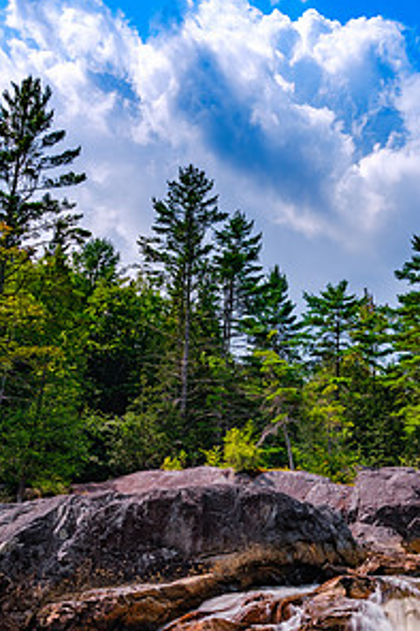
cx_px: 313
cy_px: 401
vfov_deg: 53.8
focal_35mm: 35
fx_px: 613
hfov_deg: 36.9
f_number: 8
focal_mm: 15.1
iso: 160
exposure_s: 1/6
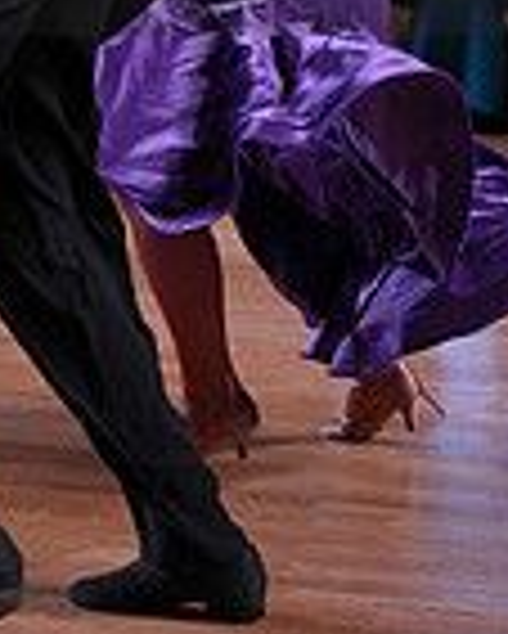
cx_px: 169
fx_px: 3548
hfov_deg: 8.2
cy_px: -112
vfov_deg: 10.1
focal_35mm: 189
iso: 800
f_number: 3.5
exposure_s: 1/400
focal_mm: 49
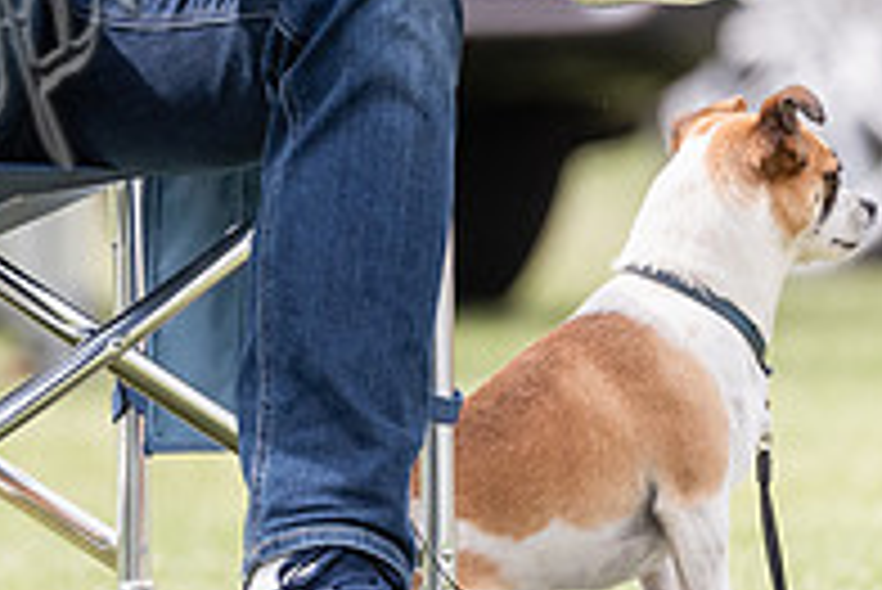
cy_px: -187
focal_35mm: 1773
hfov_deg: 1.2
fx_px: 43469
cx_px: -122
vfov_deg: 0.8
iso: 640
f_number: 4
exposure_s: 1/3200
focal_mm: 500
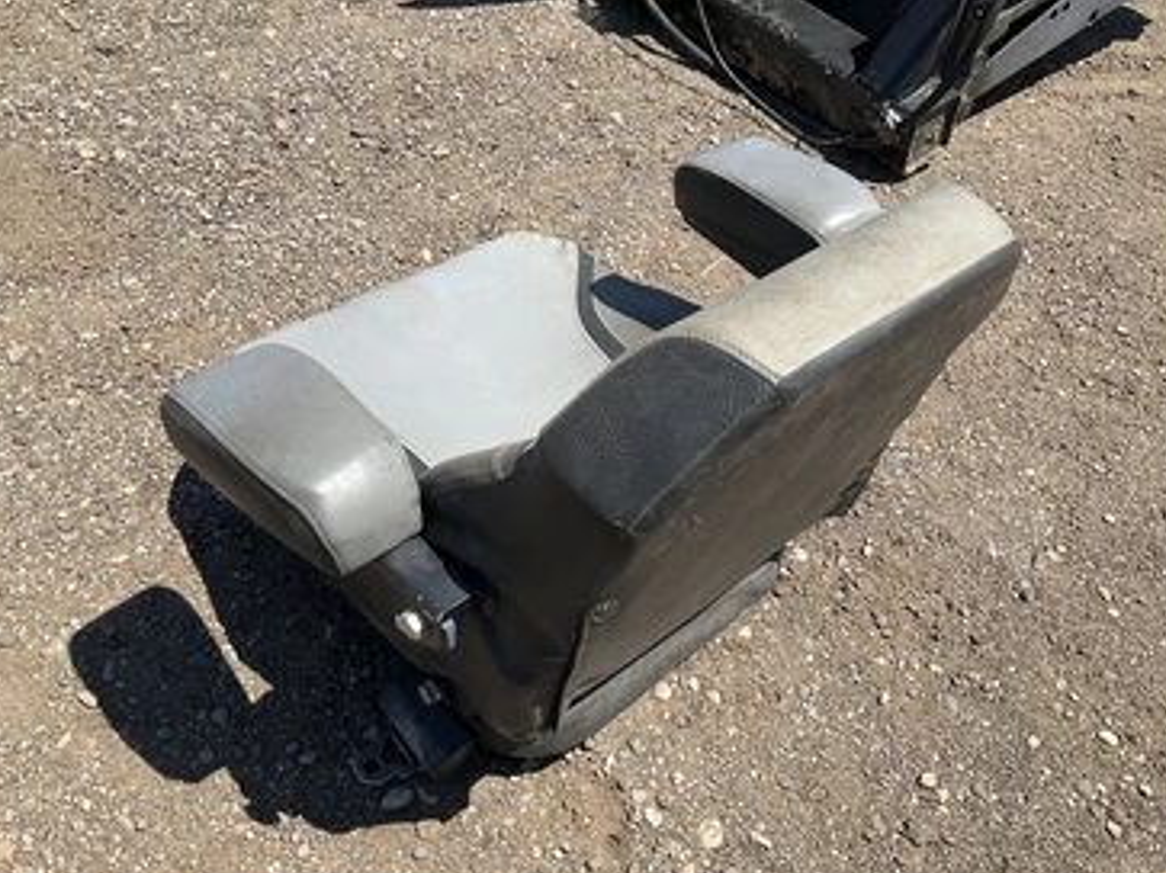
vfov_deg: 44.1
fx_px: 1078
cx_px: 620
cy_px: 427
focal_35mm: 32
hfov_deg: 56.8
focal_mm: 3
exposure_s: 1/1490
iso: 25
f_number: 1.8
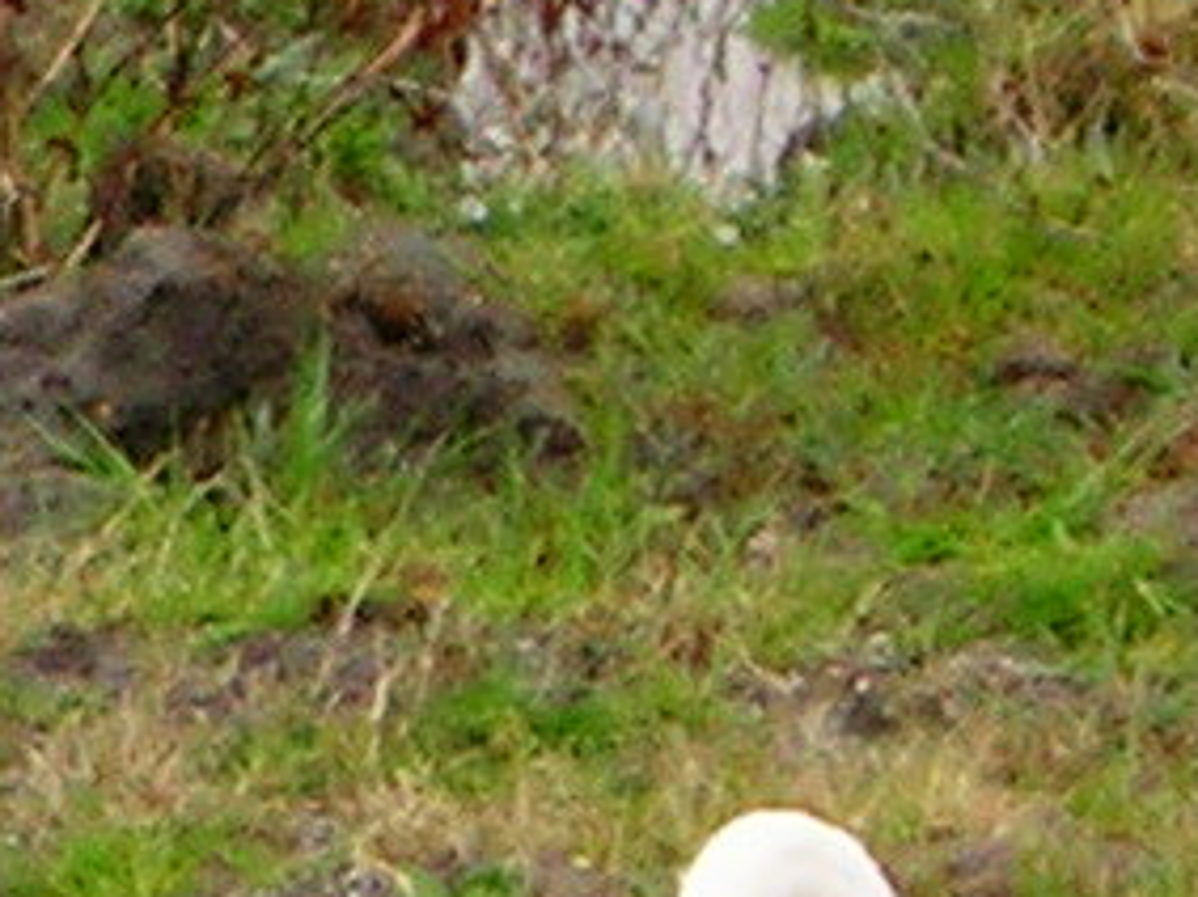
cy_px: 986
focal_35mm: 549
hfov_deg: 3.6
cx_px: -618
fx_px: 18992
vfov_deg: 2.7
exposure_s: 1/171
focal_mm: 12.6
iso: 50
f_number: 4.4
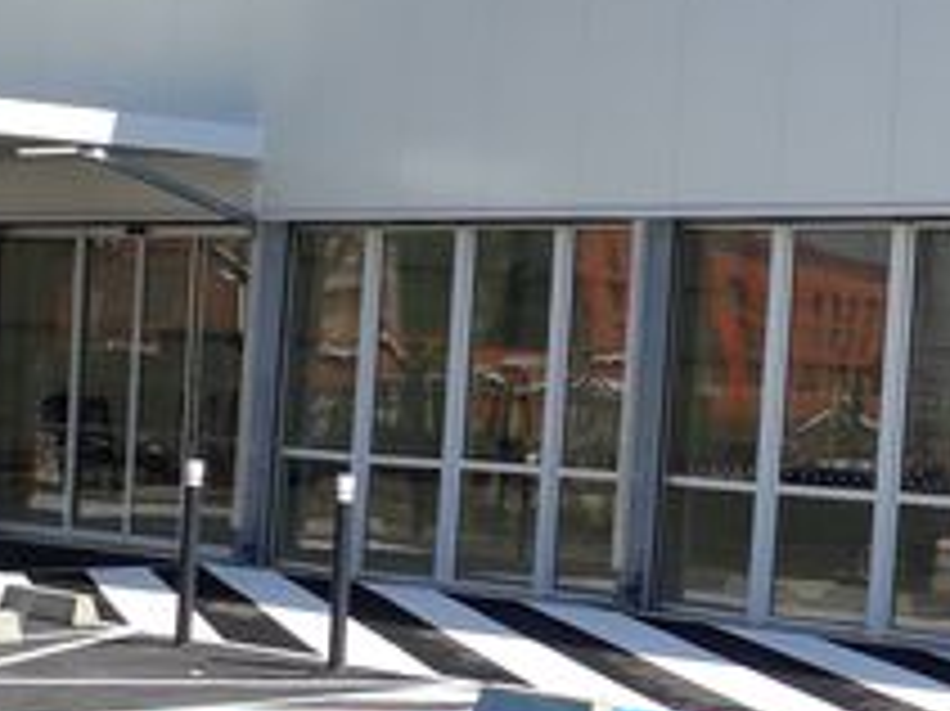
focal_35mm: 64
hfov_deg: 30.2
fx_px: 1755
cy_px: -54
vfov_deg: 21.8
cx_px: 549
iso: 40
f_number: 1.9
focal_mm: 3.6
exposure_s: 1/1282
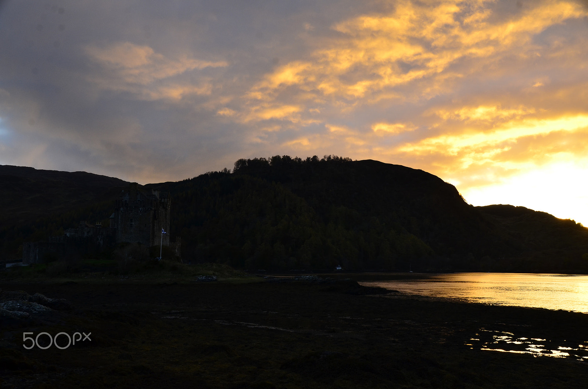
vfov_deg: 34.0
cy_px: 194
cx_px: 294
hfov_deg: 49.7
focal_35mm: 39
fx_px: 636
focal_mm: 26
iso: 400
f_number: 10
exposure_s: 1/60
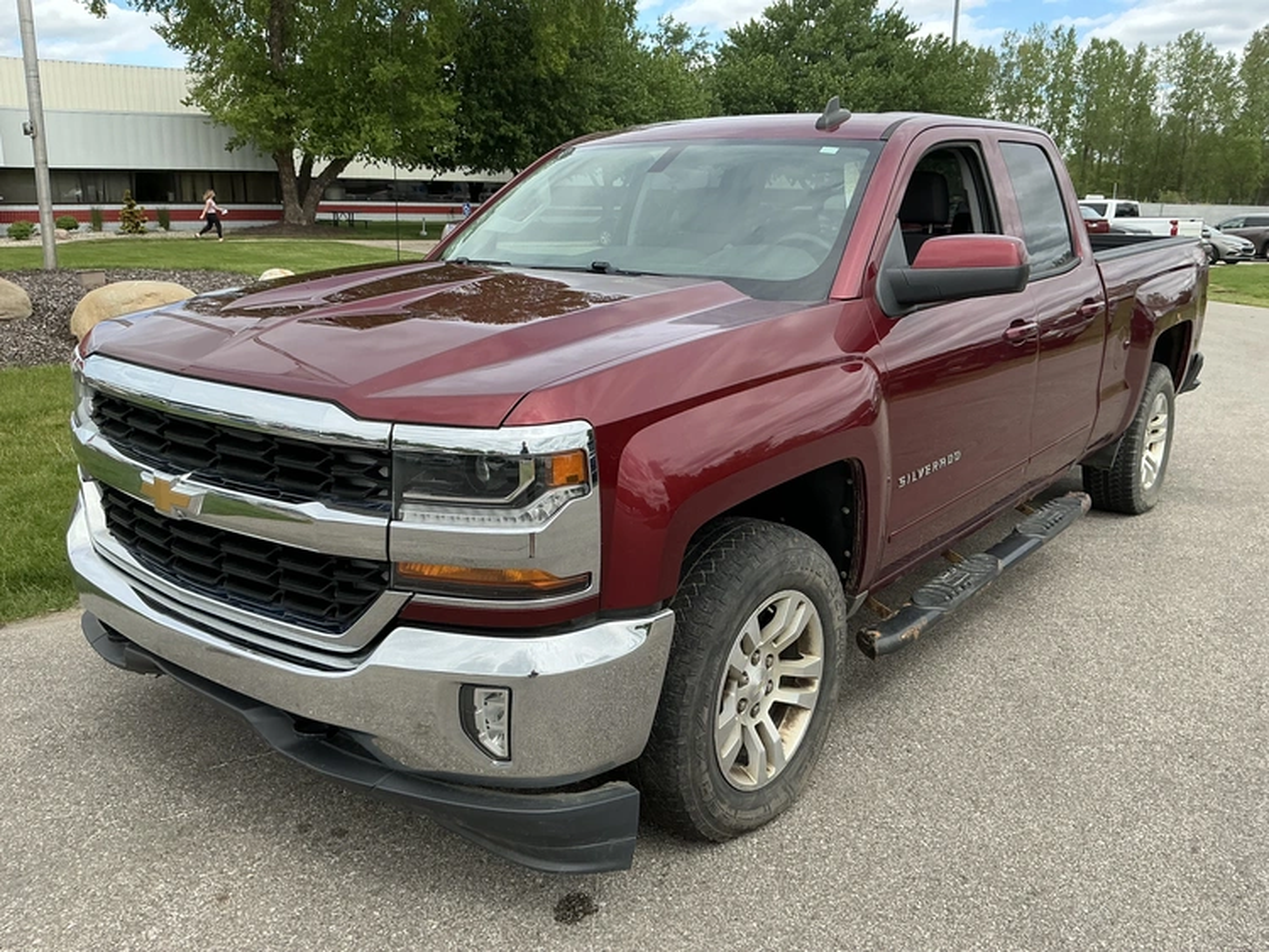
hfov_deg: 63.4
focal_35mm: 28
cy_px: 476
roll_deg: +0.0
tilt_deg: -14.9
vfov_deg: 49.8
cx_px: 634
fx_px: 1027
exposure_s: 1/1098
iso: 25
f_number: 1.8
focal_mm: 3
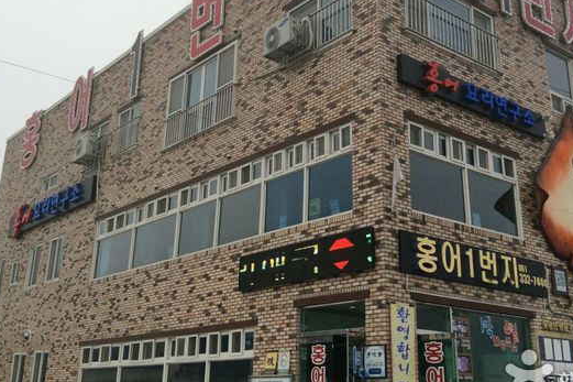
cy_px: 133
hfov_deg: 42.7
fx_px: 732
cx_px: 302
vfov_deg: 29.1
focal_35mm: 46
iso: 32
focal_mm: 3.3
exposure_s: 1/907
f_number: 2.4
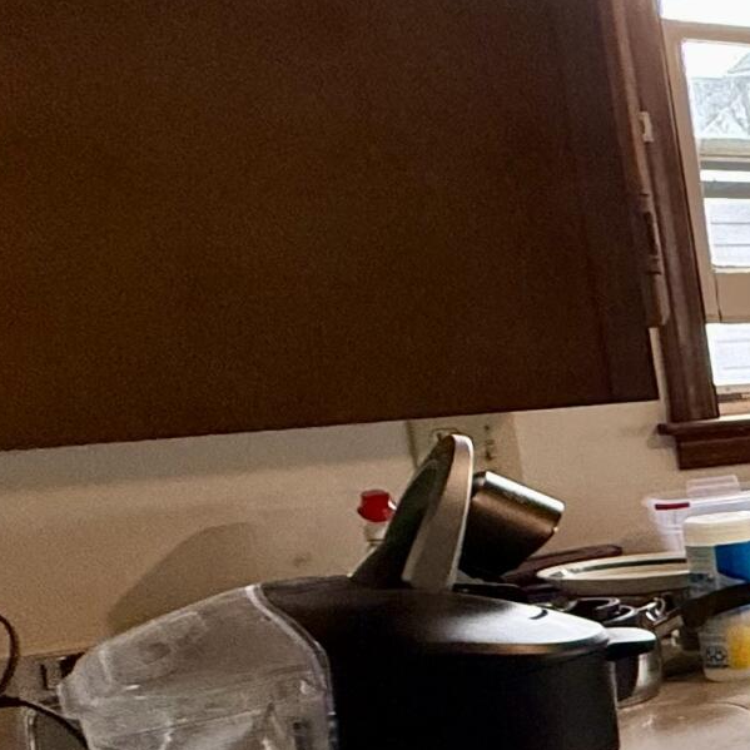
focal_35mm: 62
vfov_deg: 27.5
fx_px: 1520
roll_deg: +0.9
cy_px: 522
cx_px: 1844
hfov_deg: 14.8
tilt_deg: -10.7
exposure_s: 1/99
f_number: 2.2
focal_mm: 2.22
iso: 160
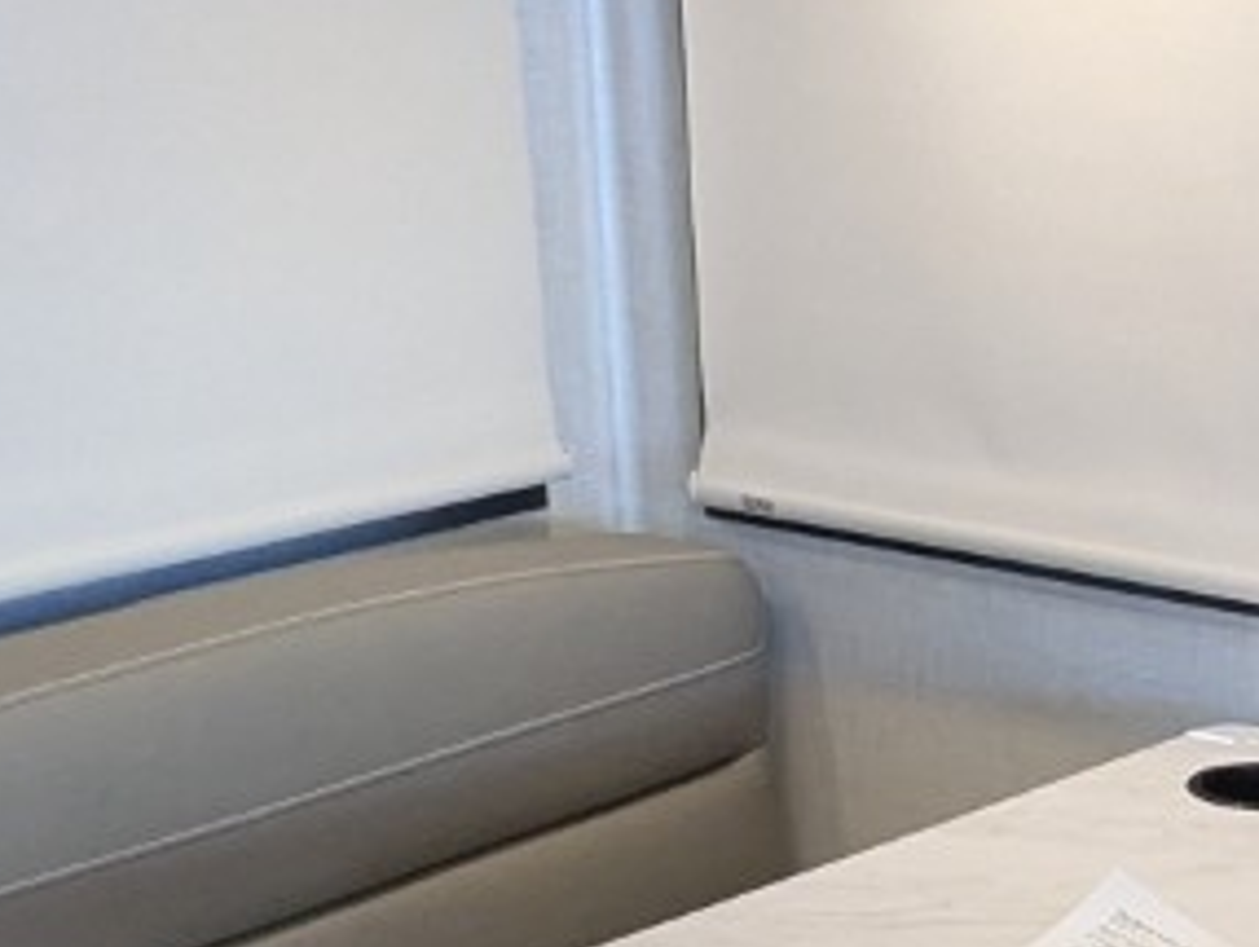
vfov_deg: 17.6
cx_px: 1204
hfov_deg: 24.1
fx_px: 2839
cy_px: 1269
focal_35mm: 78
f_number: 2.2
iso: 423
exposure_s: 1/157
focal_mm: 2.35
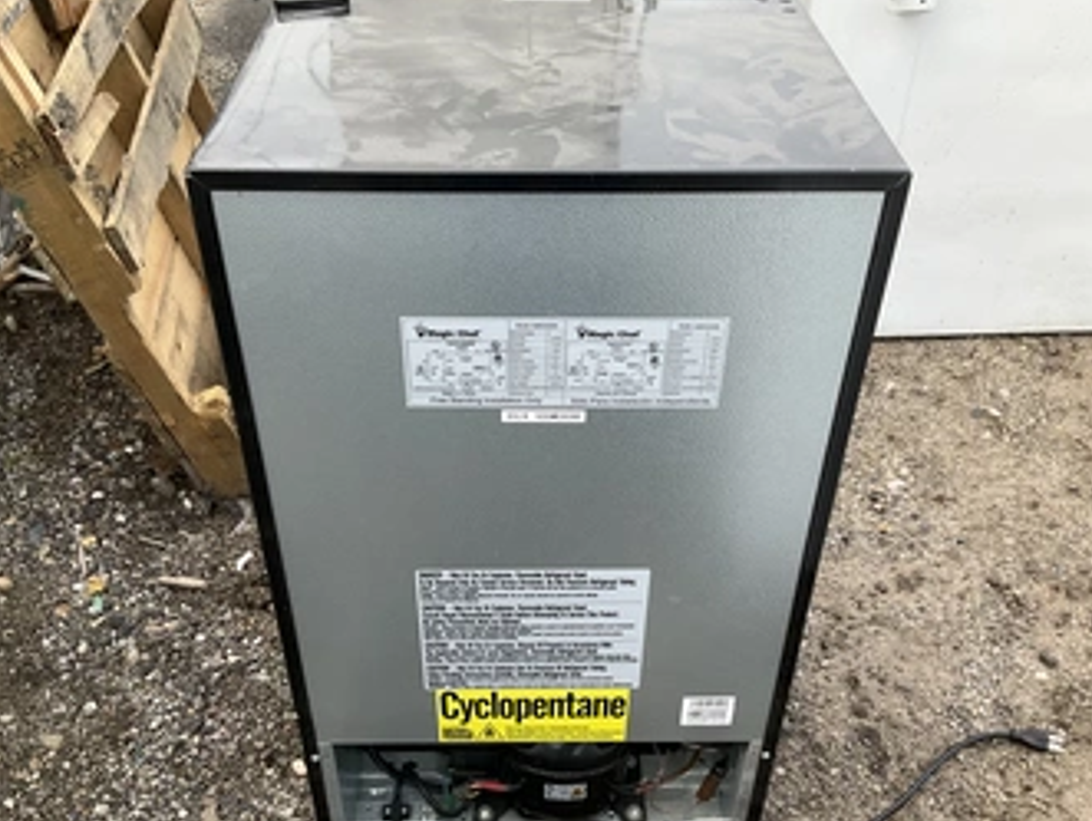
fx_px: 1105
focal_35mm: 35
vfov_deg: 40.7
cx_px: 544
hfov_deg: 52.6
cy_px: 471
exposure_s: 1/122
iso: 32
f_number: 1.8
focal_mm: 3
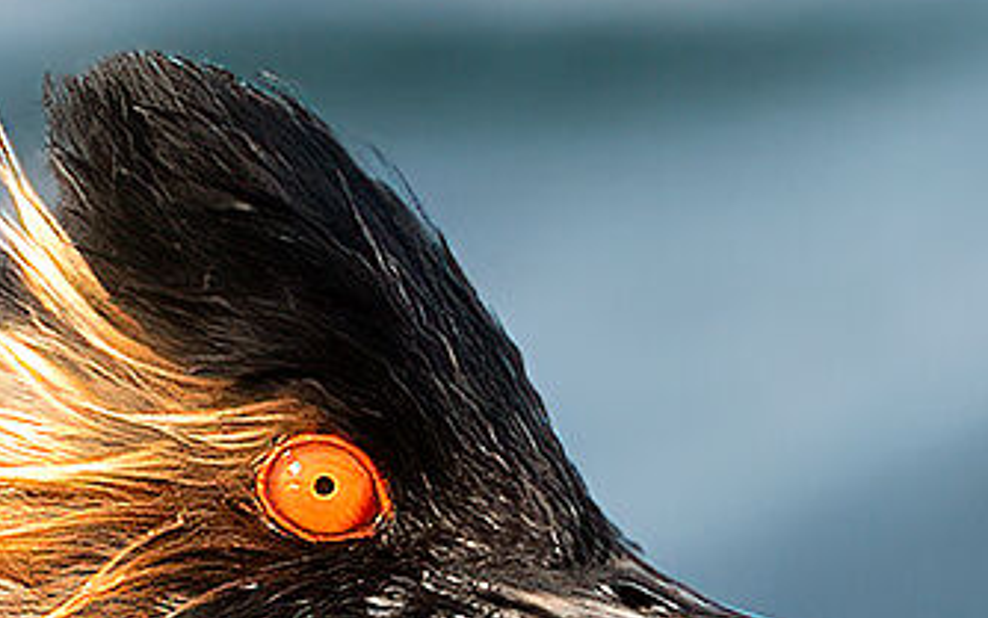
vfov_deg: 0.3
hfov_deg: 0.5
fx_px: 118380
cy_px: 1682
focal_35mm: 4395
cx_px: 18
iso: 1400
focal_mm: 600
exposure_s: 1/1600
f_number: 8
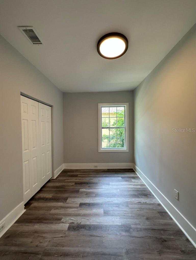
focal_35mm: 14
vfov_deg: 102.0
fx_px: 106
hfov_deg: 85.7
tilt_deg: -2.3
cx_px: 98
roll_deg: -0.5
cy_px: 130
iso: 100
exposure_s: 1/120
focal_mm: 2.22
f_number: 2.2
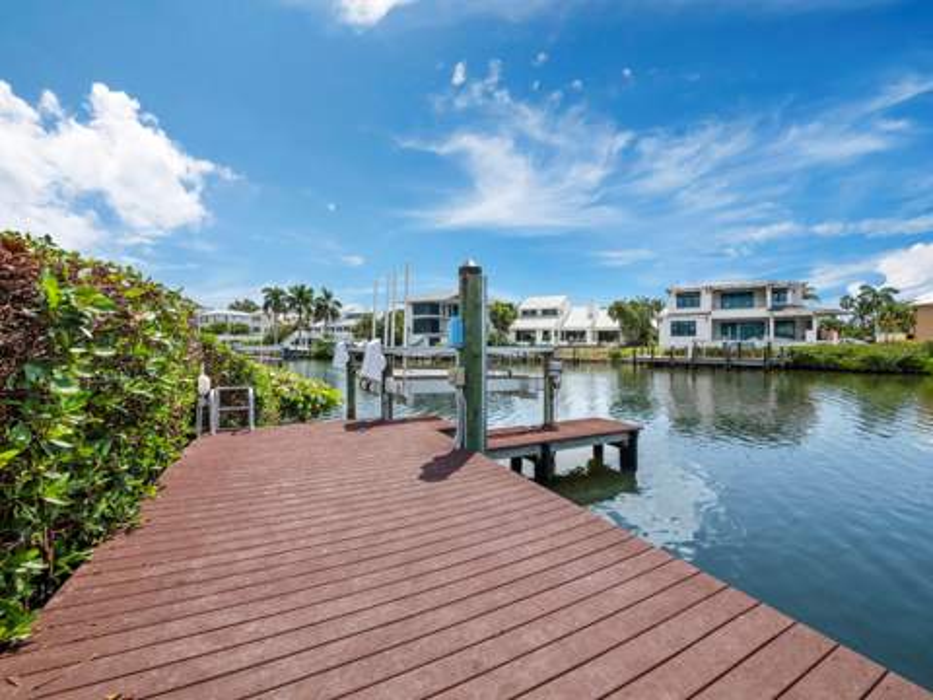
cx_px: 466
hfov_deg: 102.1
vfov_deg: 85.7
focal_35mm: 14
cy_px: 350
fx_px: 377
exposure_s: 1/800
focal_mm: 7
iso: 400
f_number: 10
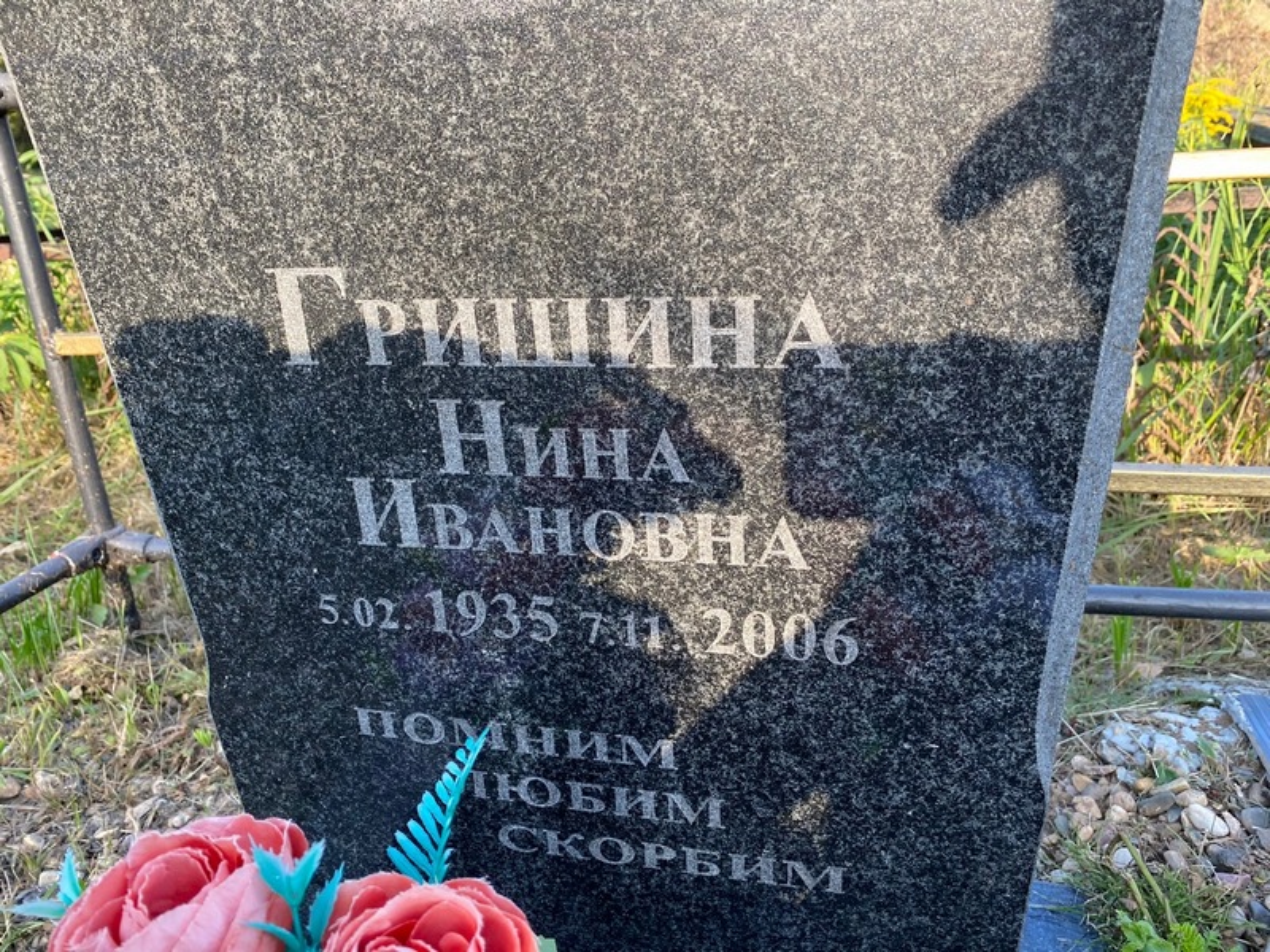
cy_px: 476
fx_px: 954
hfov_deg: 67.3
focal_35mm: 26
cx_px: 635
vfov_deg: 53.1
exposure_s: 1/155
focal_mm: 4.25
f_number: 1.8
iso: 32
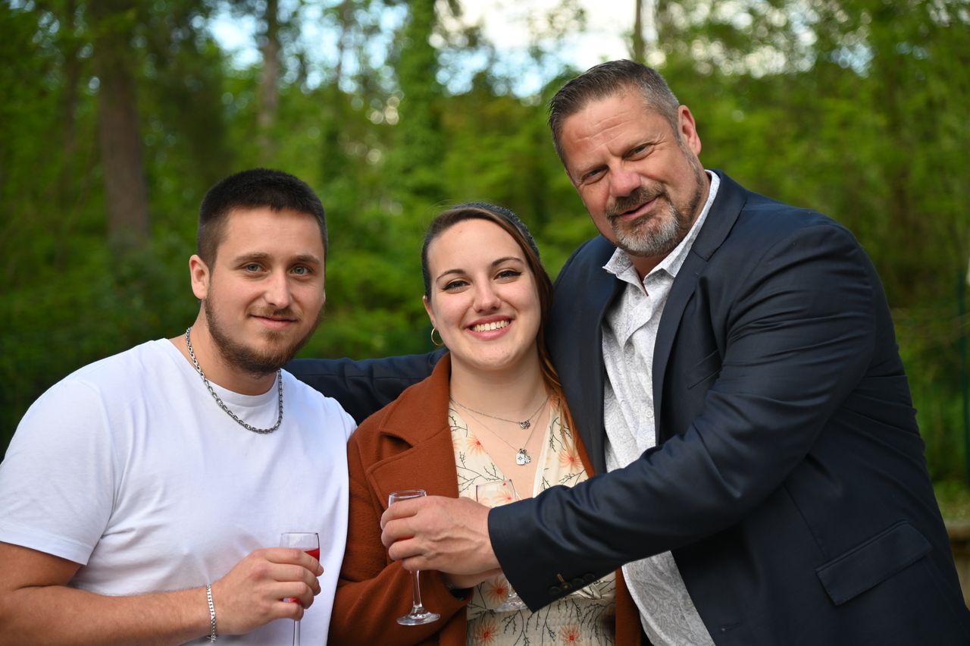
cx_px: 485
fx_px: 2100
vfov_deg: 17.5
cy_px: 323
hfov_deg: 26.0
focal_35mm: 78
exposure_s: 1/250
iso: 220
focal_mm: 78
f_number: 4
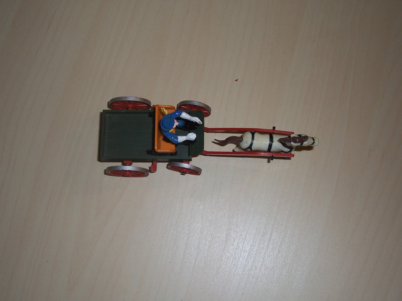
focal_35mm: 42
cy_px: 150
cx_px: 201
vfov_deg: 34.3
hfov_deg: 44.8
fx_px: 488
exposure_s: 1/60
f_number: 3
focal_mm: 7
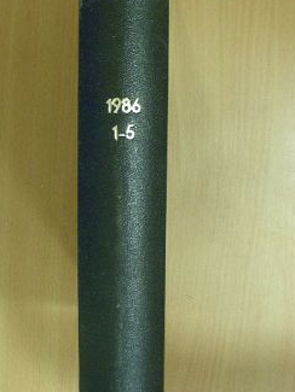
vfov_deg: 35.9
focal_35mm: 53
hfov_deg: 27.5
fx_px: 602
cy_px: 143
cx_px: 131
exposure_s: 1/8.7
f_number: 3.5
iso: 200
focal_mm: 6.3
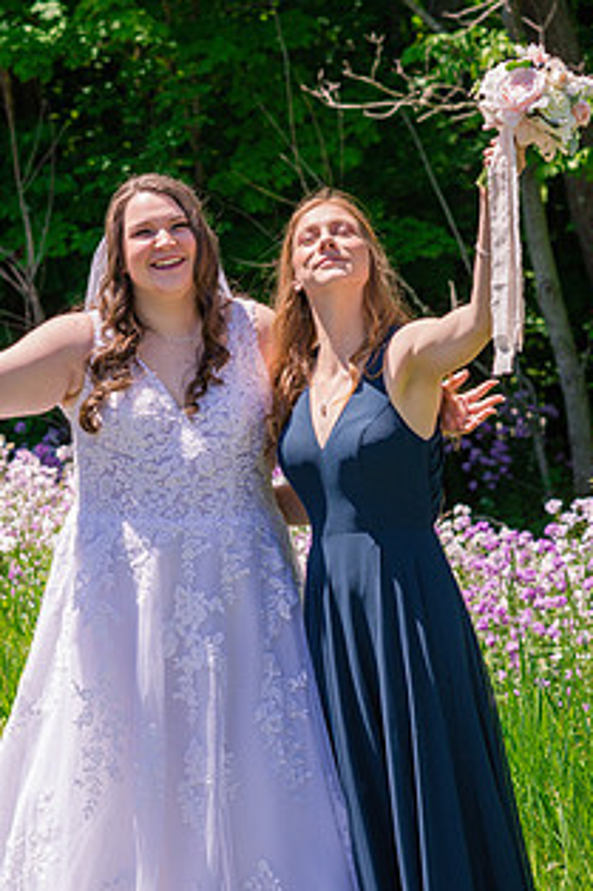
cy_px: 494
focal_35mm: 122
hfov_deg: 11.2
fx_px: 3018
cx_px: 244
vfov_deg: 16.8
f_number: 5
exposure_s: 1/800
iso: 200
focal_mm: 85
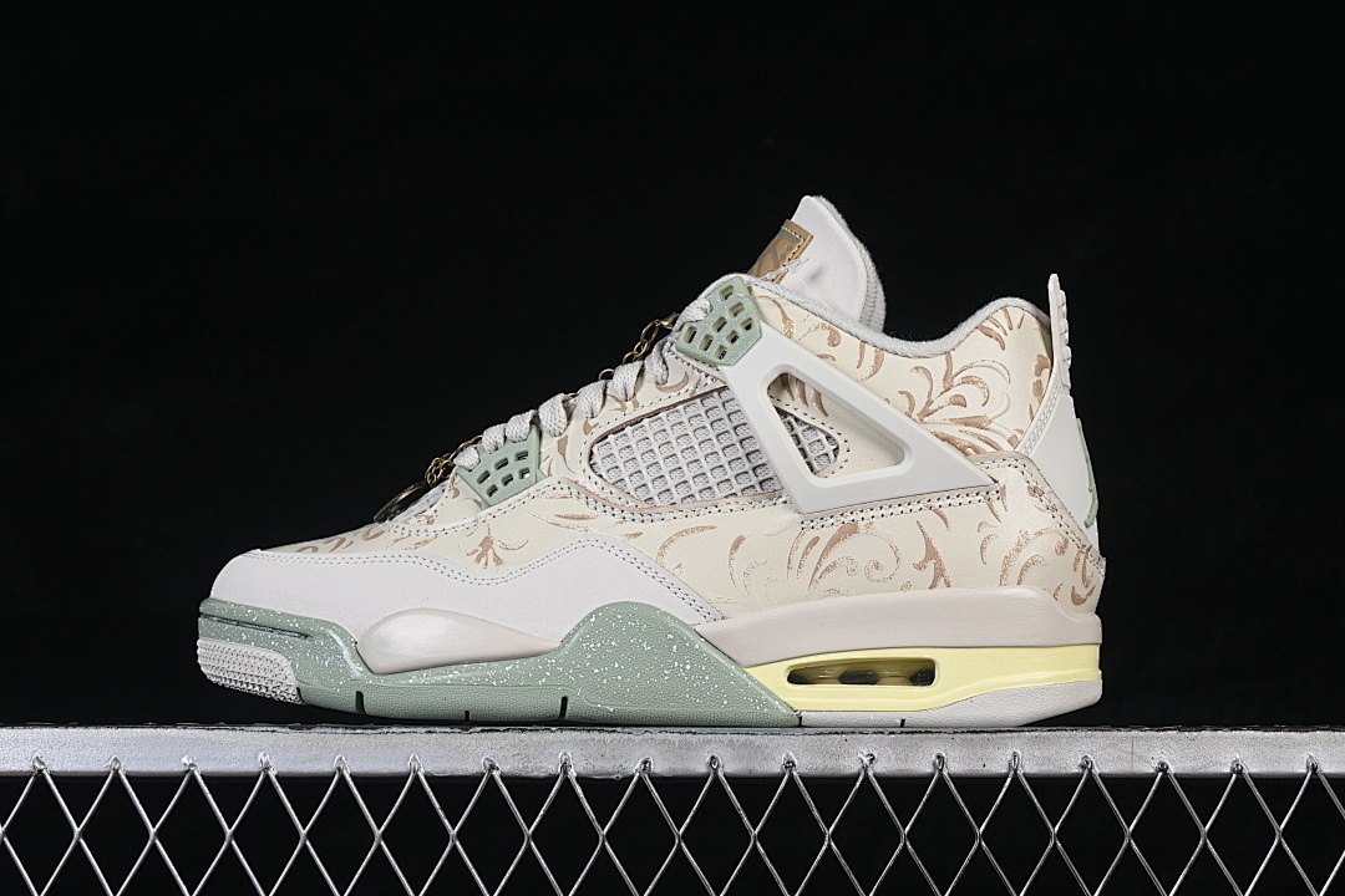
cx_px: 672
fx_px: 2802
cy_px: 448
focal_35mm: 75
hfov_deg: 27.0
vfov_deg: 18.2
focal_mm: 50
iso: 160
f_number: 8
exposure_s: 1/80
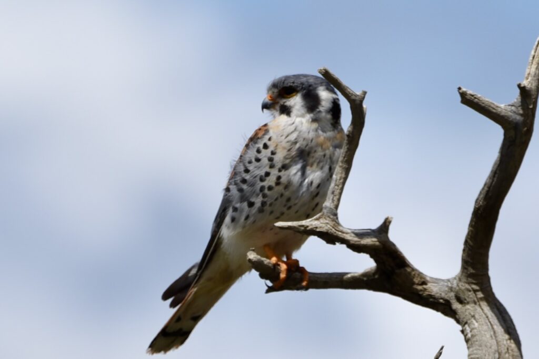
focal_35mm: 400
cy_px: 180
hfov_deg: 5.2
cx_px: 270
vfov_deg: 3.4
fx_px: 5989
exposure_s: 1/1000
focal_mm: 400
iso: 125
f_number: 9
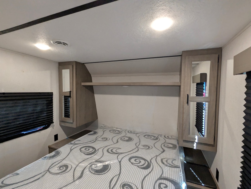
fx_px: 116
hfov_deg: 94.4
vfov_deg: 78.2
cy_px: 94
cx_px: 126
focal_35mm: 16
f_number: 2.2
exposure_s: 1/50.4
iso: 249
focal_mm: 2.35
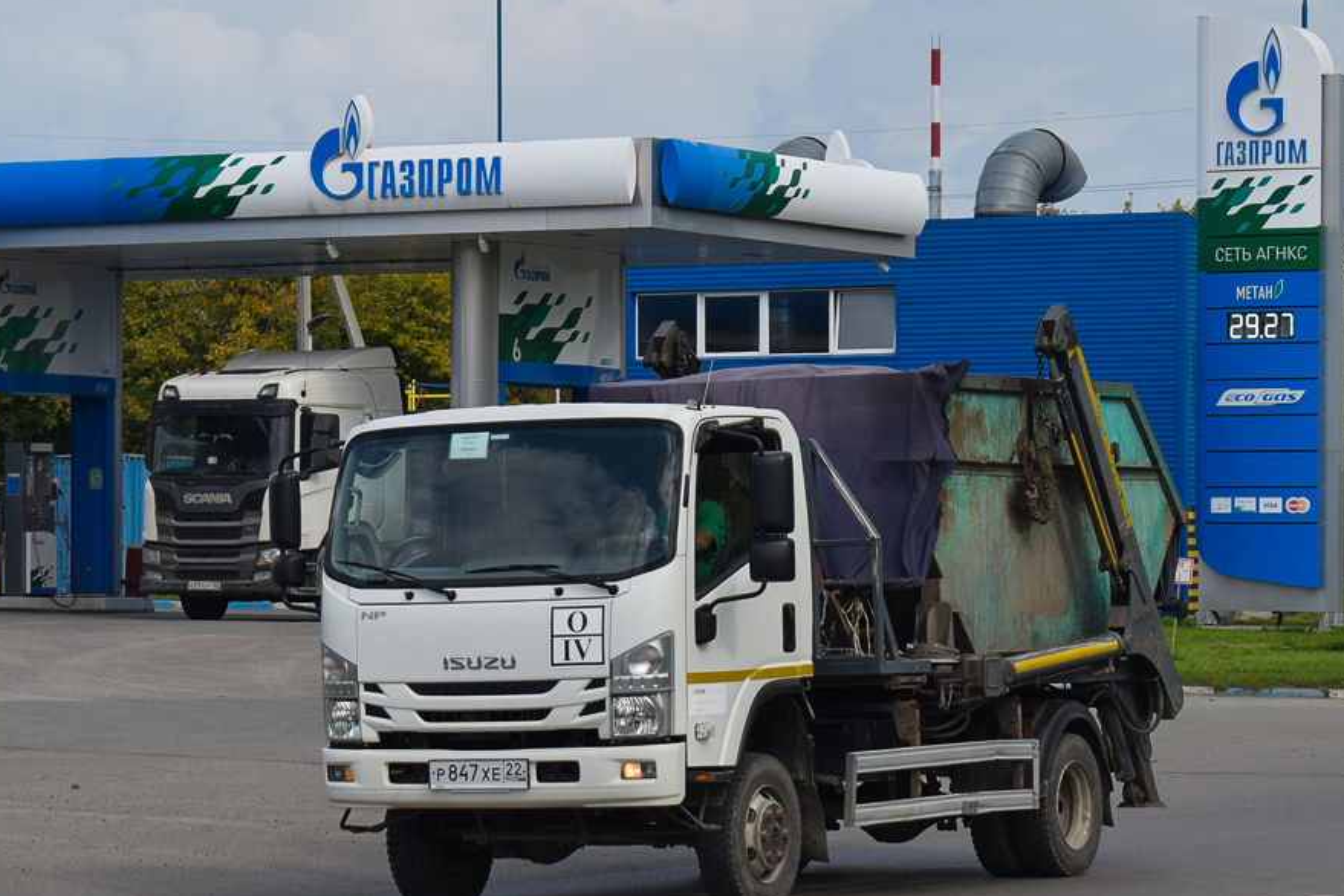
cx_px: 754
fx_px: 4207
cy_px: 453
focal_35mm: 113
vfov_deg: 12.2
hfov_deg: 18.1
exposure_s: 1/800
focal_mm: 55
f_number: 6.3
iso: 200
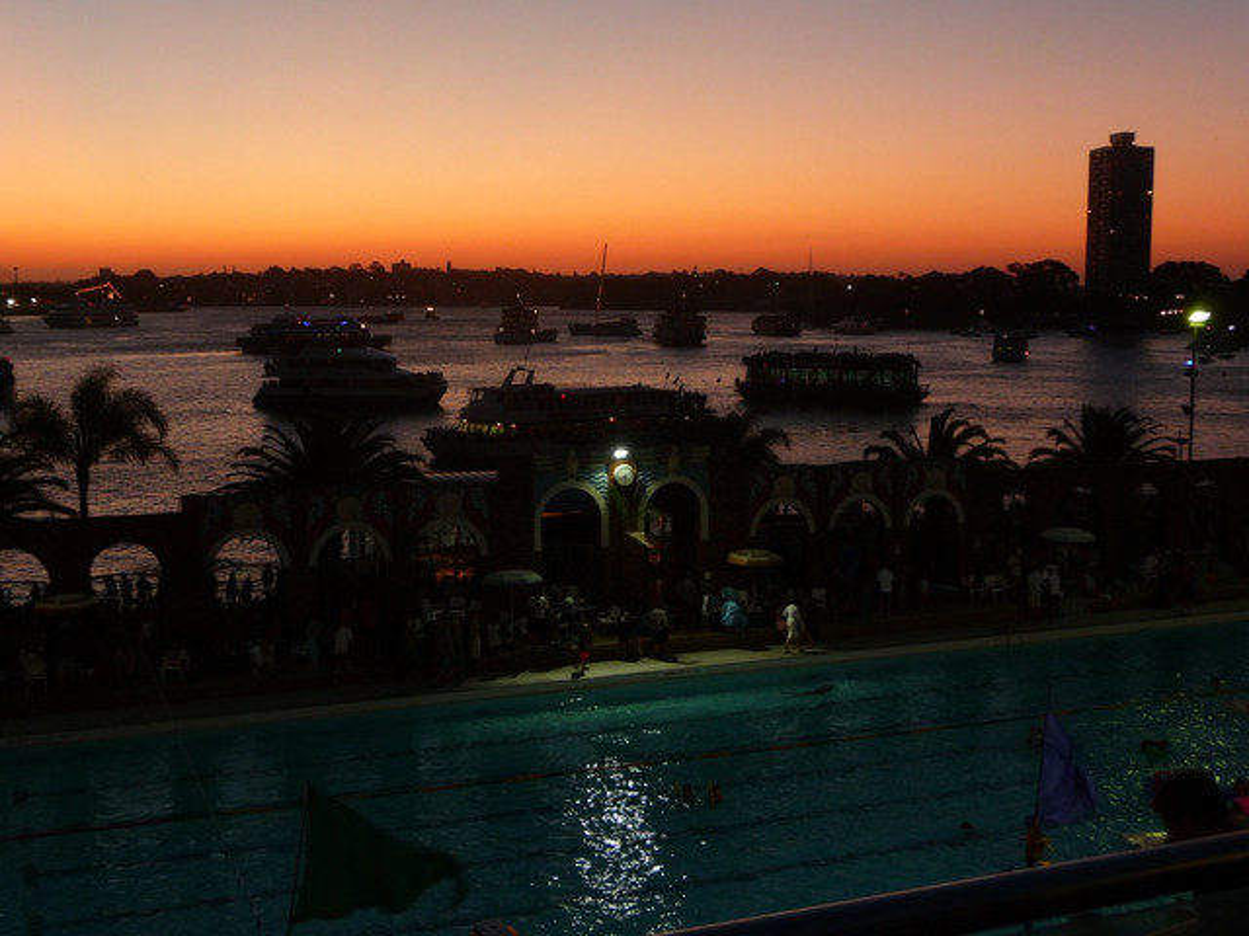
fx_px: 1552
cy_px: 468
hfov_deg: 43.9
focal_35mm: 43
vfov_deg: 33.6
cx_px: 624
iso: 100
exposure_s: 1/13
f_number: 4
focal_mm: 7.1
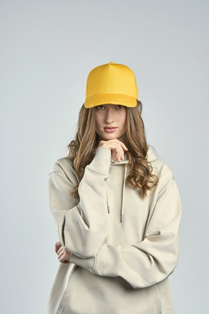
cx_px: 104
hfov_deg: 18.2
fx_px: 653
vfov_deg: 27.0
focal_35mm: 75
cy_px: 157
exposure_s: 1/160
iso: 320
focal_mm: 50
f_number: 9
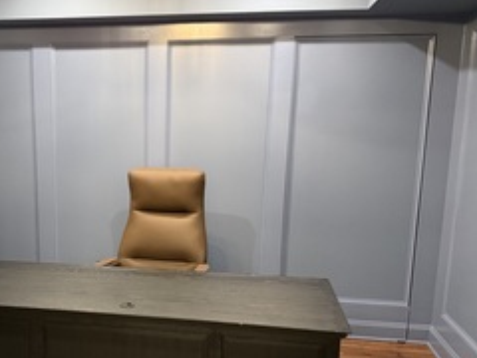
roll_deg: -0.3
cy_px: 231
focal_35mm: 40
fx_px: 551
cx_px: 143
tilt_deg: -10.2
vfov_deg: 35.7
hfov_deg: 45.8
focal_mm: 6.76
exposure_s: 1/60
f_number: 1.78
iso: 500
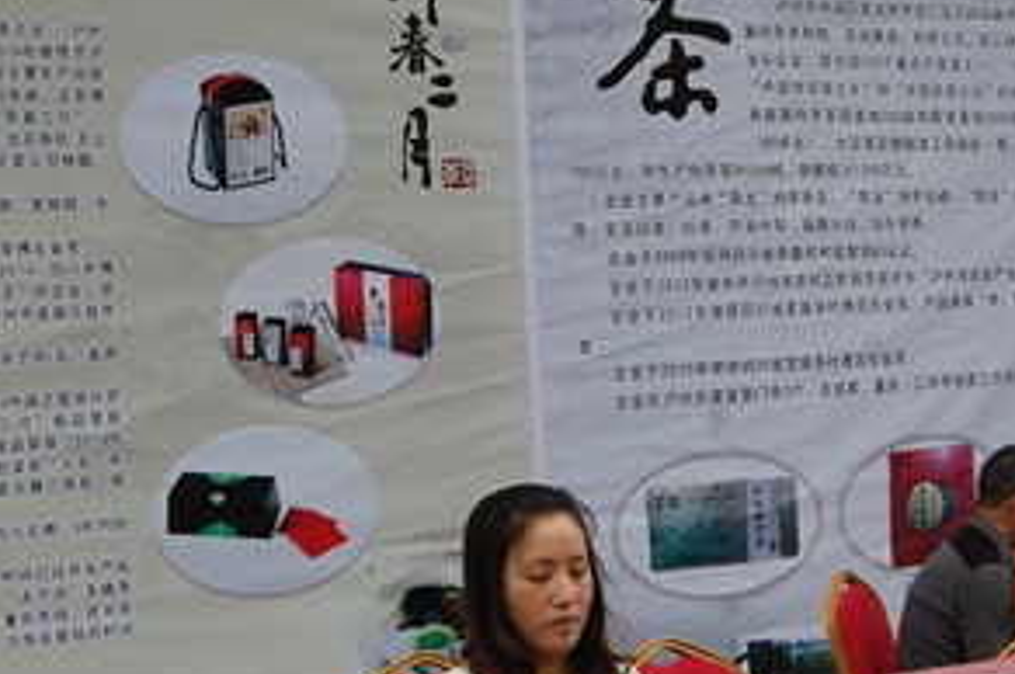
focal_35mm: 77
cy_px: 438
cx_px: 309
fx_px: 2169
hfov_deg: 26.1
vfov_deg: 17.6
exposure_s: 1/125
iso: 200
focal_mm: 30
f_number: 8
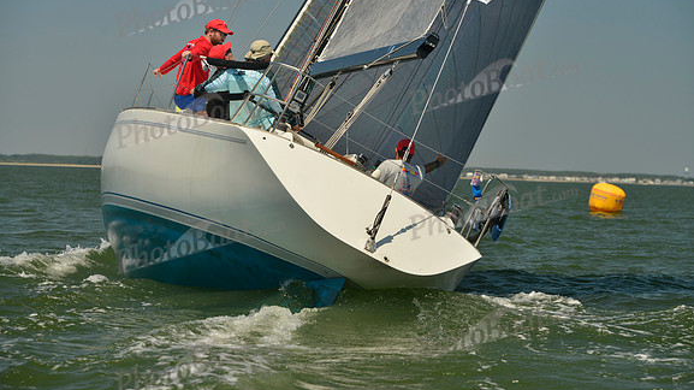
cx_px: 348
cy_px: 163
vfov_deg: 8.8
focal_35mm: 137
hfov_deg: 15.7
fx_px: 2520
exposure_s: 1/640
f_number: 8
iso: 200
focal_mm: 130
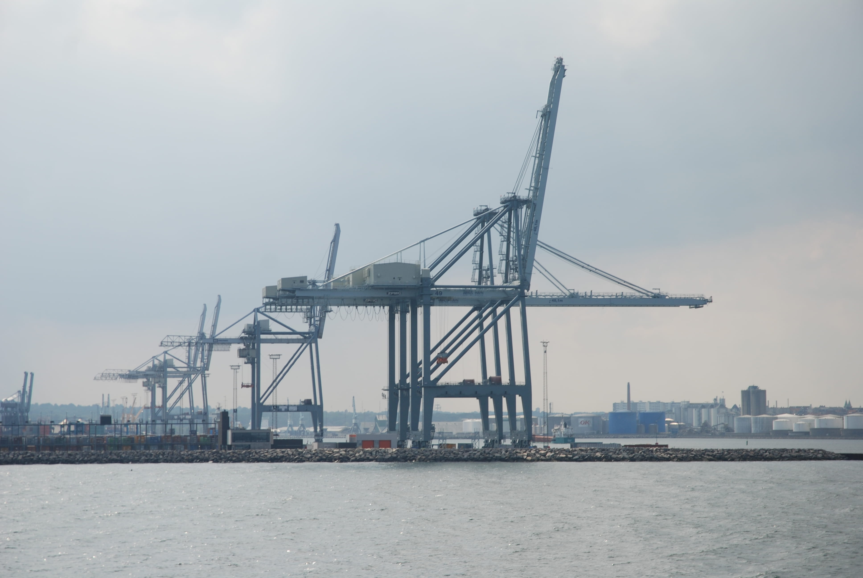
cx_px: 432
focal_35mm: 93
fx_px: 2232
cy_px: 289
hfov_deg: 21.9
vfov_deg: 14.7
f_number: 6.3
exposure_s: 1/640
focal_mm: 62
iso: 100
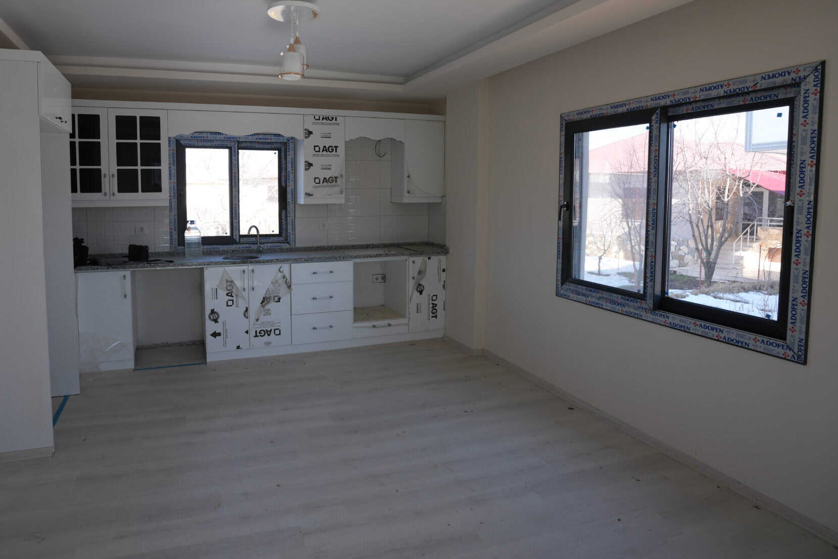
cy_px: 226
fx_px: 489
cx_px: 344
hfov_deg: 80.4
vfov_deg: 59.0
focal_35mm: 21
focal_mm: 17
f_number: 4
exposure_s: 1/160
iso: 160
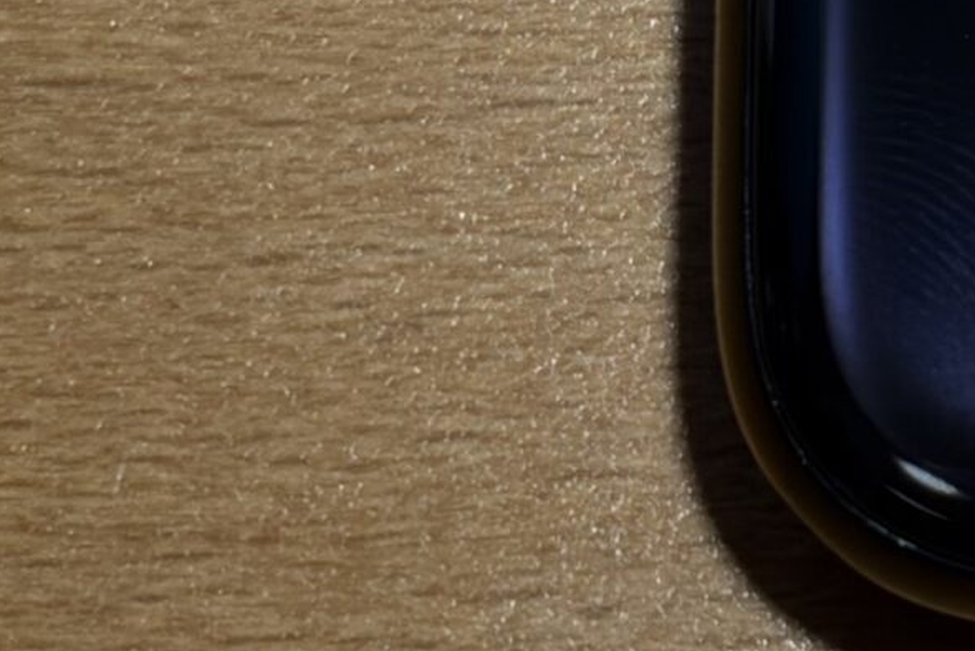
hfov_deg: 8.6
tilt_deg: -76.8
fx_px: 6366
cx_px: 1291
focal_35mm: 235
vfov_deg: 5.8
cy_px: 83
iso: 125
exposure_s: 1/60
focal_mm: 5.96
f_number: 1.6
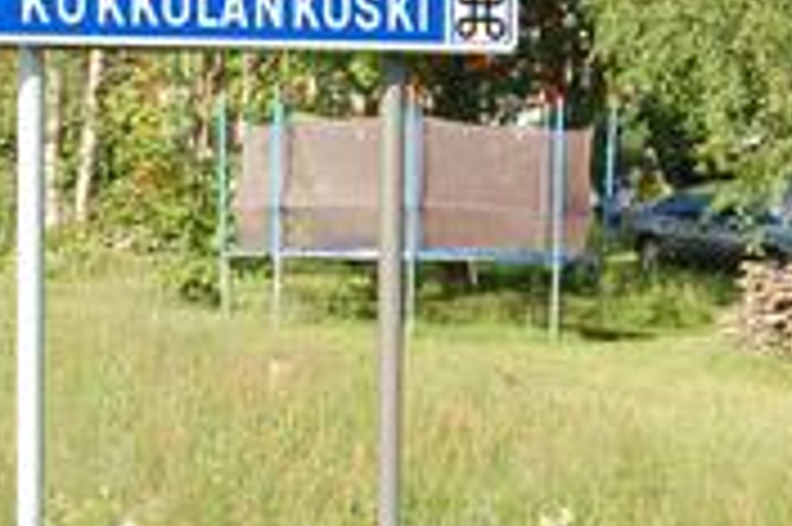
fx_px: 3268
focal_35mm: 149
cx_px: 117
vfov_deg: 9.2
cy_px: 247
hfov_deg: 13.7
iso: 200
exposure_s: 1/800
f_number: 3.5
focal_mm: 29
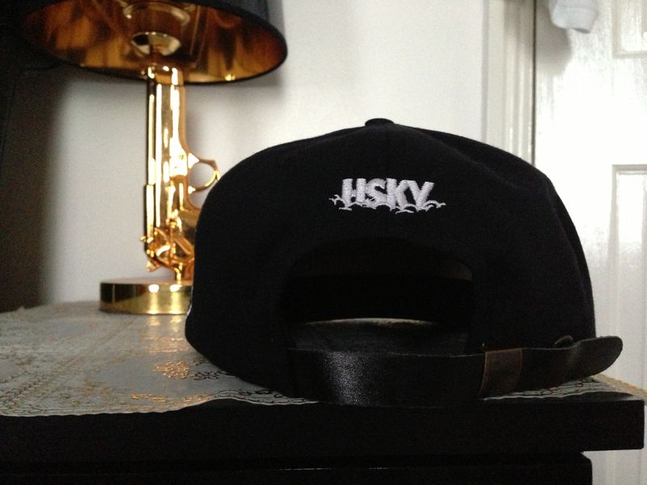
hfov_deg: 55.4
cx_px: 324
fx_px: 617
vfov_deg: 42.9
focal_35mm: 33
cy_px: 242
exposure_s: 1/15
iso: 800
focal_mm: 4.13
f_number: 2.4
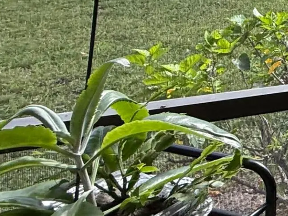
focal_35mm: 62
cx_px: 540
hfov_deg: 20.3
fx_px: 516
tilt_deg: -5.6
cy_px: -55
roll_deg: -5.8
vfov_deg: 21.6
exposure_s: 1/289
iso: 64
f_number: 2.2
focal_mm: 2.22
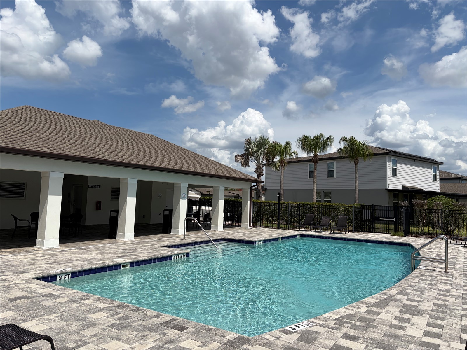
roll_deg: -2.0
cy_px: 175
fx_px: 351
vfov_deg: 53.1
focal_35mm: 26
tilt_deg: +4.4
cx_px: 234
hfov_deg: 67.3
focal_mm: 5.96
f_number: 1.6
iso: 50
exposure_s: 1/6993
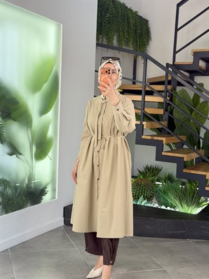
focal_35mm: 48
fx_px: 386
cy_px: 140
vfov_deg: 39.6
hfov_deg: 30.3
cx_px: 104
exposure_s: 1/177
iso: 64
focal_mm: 6.76
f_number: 1.78
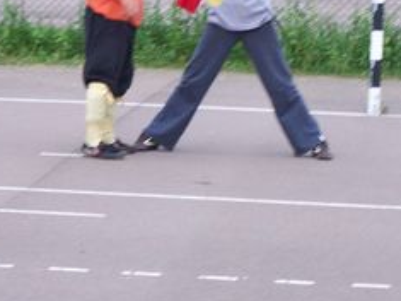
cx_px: 188
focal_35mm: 240
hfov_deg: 8.3
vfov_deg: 6.2
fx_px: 2779
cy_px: 22
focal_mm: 15.6
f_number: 3.2
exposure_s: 1/10
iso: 160
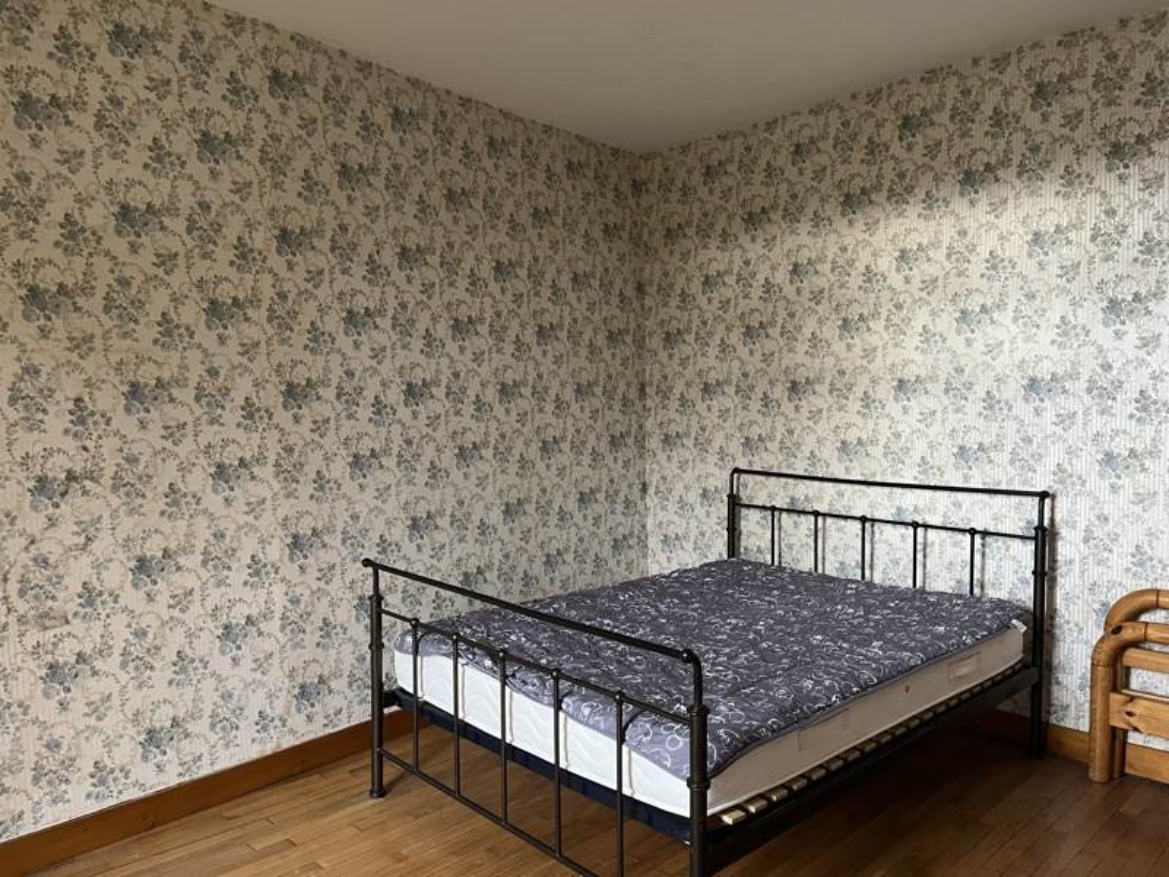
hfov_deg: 67.3
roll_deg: +0.7
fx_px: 878
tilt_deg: -3.9
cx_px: 584
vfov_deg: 53.1
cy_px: 438
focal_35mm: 26
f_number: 1.6
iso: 320
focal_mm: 5.1
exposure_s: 1/50
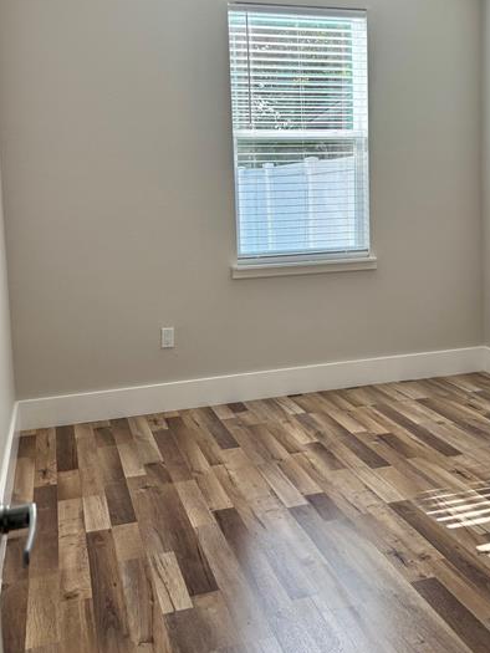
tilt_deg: -5.5
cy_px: 250
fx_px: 717
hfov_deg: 37.6
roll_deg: +1.1
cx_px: 297
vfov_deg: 48.6
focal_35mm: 38
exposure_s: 1/178
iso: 50
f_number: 1.6
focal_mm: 5.96
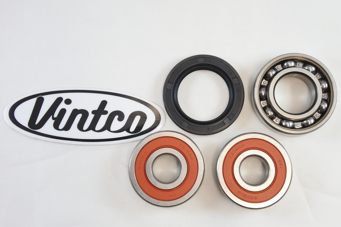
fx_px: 464
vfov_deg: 27.5
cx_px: 170
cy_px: 114
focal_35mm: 49
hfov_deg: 40.3
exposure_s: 1/125
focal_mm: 18.4
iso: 500
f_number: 4.5
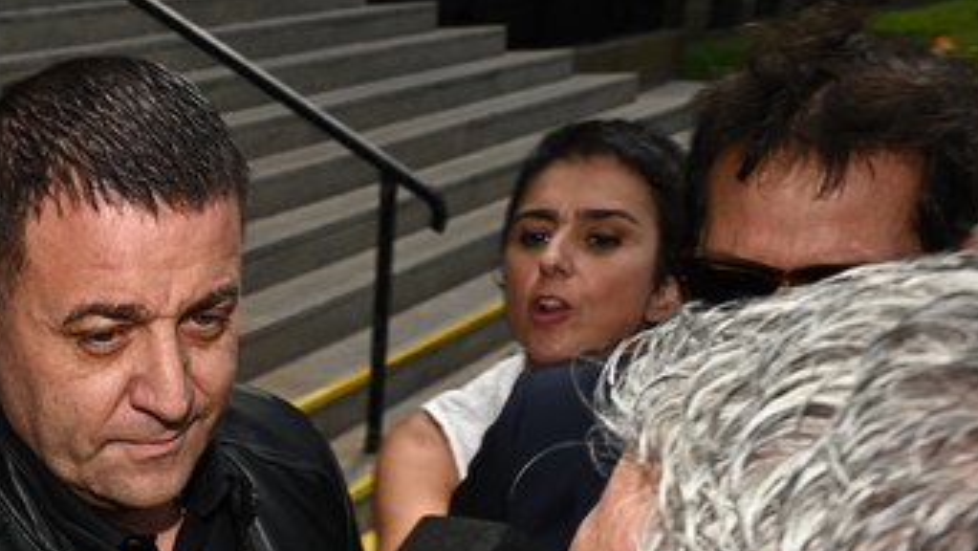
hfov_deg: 34.9
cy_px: 679
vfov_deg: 21.0
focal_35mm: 53
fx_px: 1375
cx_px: -40
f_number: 7.1
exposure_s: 1/200
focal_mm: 24
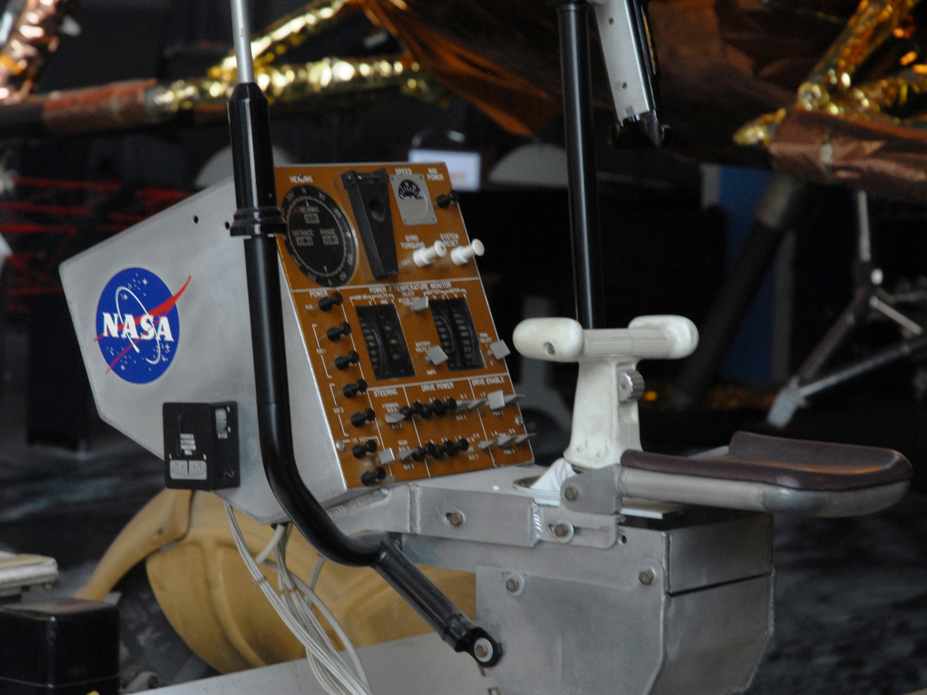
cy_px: 349
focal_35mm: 114
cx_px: 412
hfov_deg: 17.3
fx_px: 3053
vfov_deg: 13.0
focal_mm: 70
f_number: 7.1
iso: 400
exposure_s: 1/25
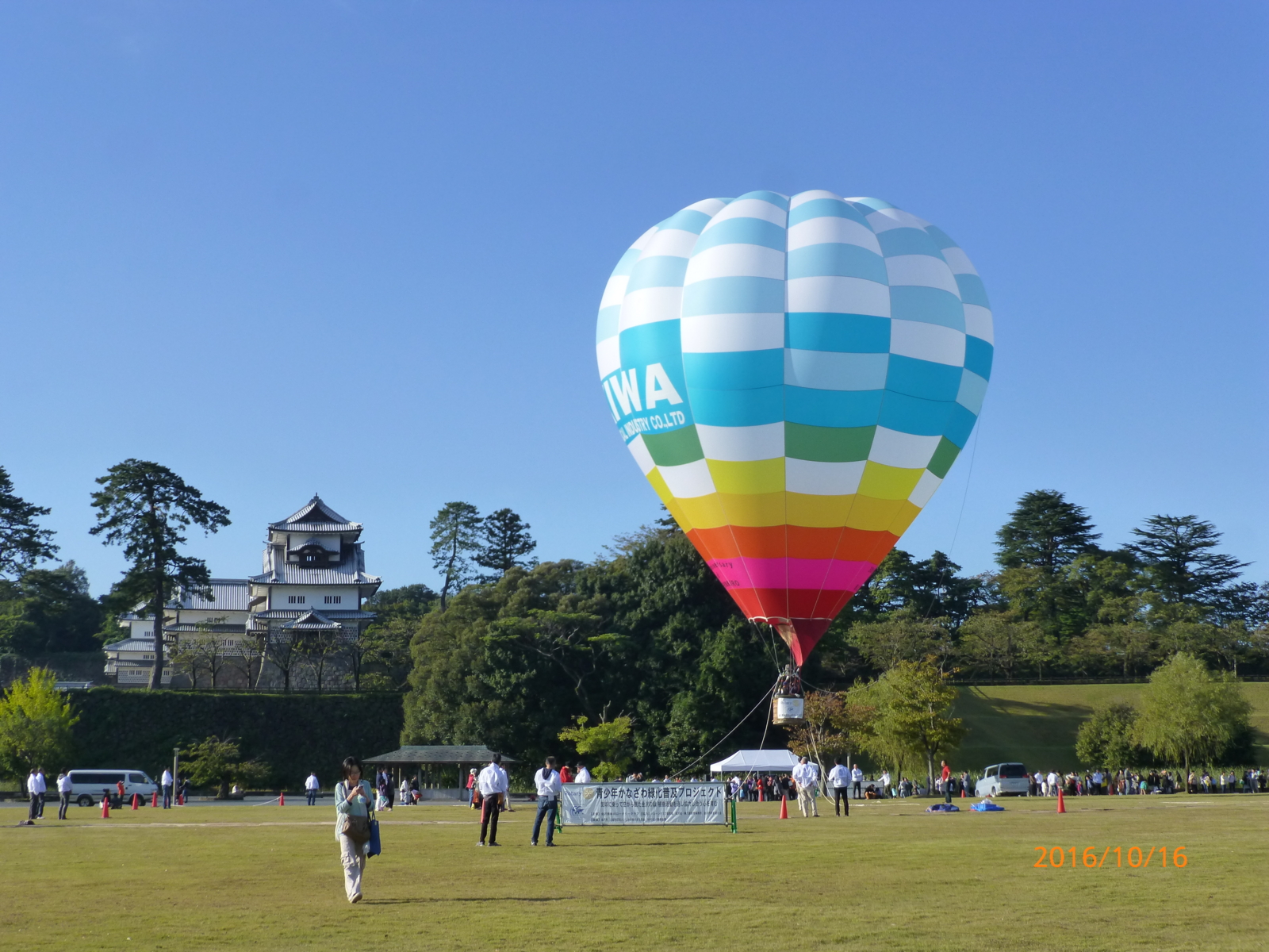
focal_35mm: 51
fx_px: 1870
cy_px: 476
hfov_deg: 37.5
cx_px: 634
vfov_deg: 28.6
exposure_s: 1/800
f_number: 4.4
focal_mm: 9
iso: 160
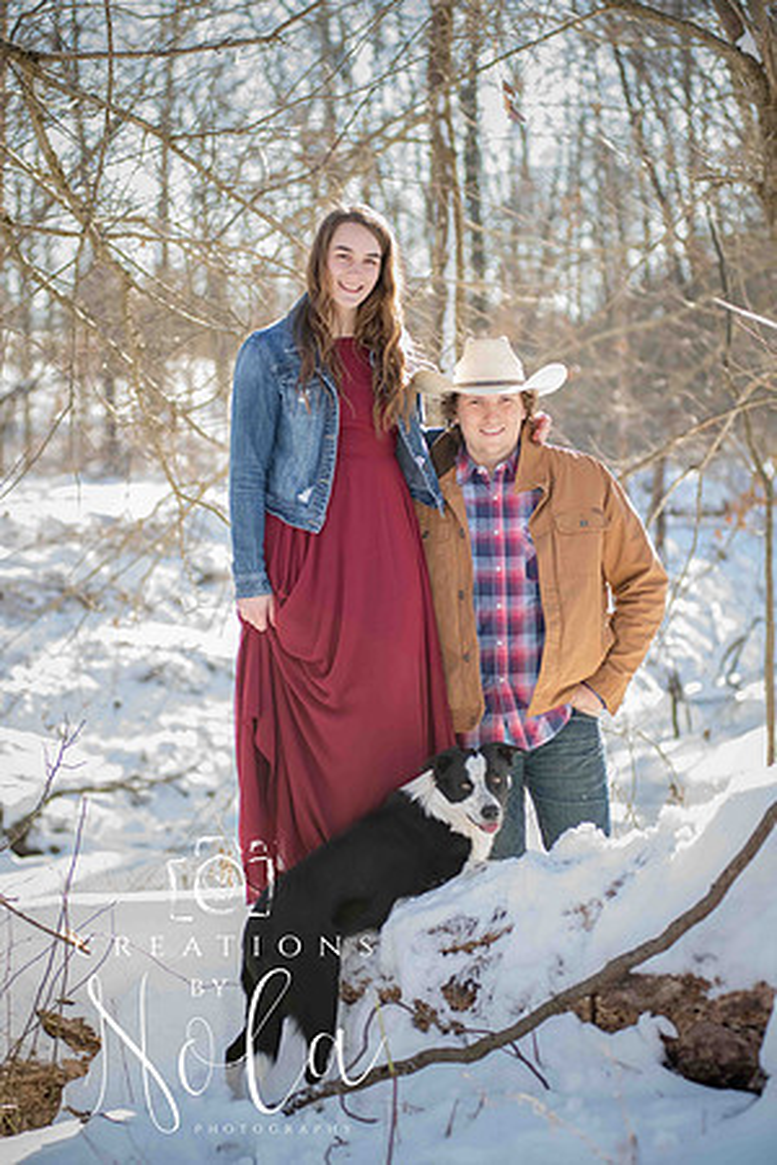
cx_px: 388
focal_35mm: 80
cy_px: 582
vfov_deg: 25.4
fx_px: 2590
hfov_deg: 17.1
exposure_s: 1/800
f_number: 3.5
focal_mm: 80
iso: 800
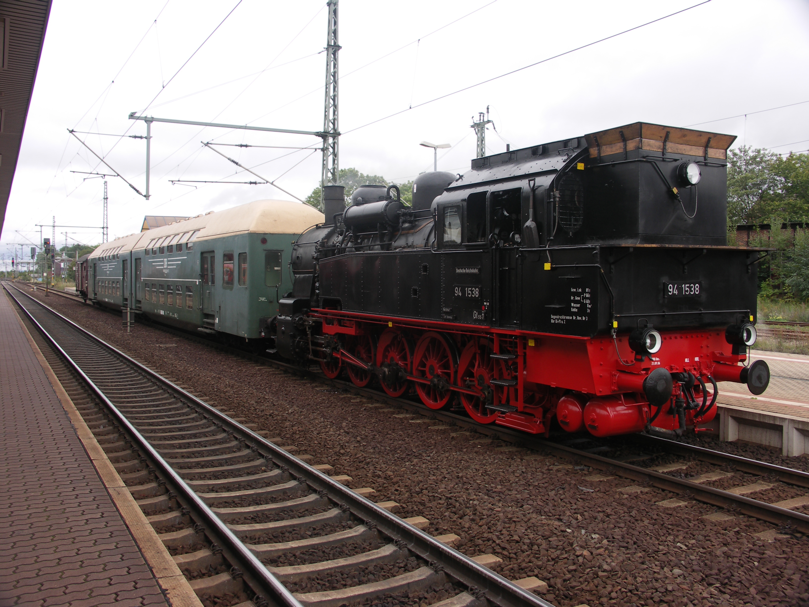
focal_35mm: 30
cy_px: 304
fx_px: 701
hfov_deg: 60.0
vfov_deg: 46.8
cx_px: 404
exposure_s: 1/100
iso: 50
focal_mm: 7.9
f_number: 4
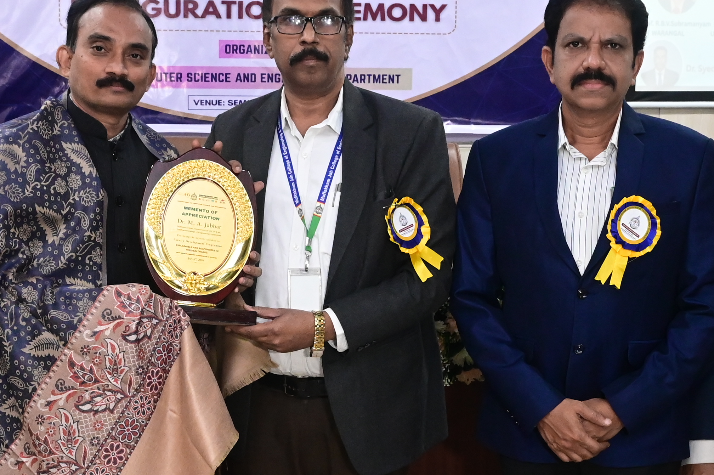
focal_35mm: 72
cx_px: 299
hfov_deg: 28.1
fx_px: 1427
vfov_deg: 18.8
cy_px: 318
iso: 5000
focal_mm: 24
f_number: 6.3
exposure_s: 1/125
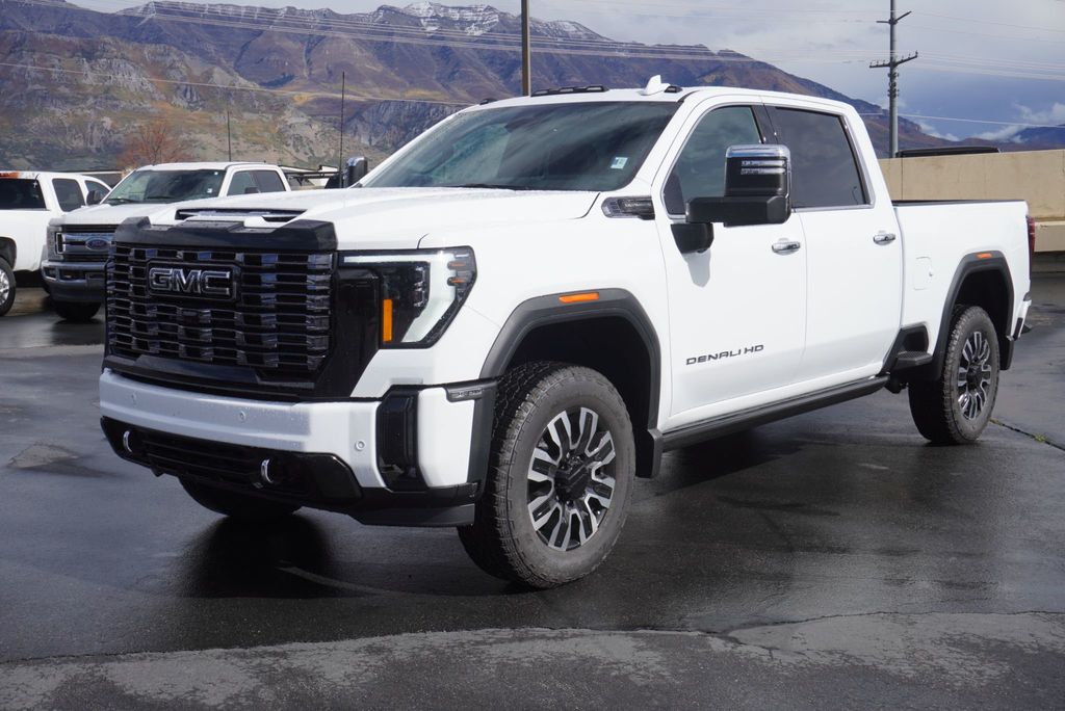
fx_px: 1288
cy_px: 356
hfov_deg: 44.9
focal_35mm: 44
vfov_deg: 30.9
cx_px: 532
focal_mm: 29
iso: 100
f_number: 9
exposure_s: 1/400
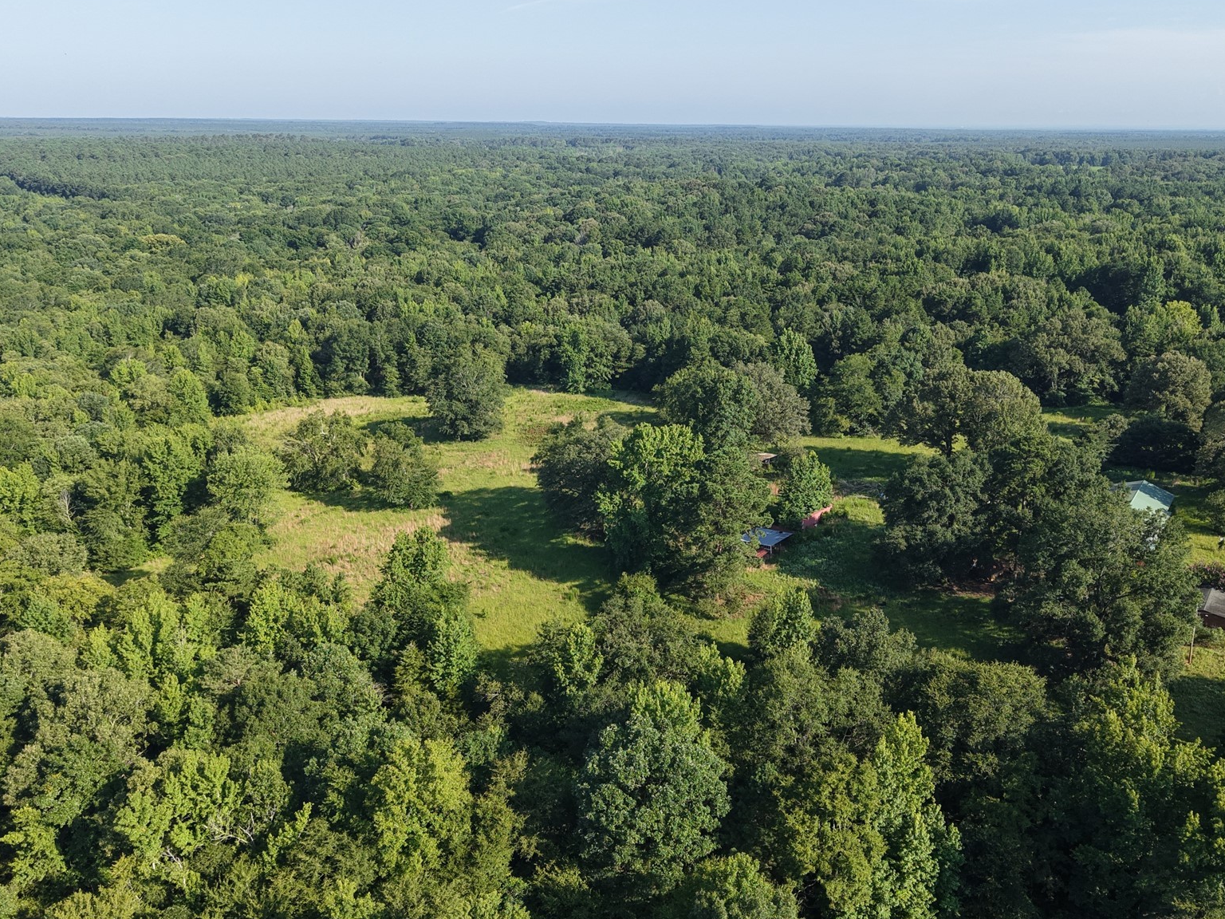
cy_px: 516
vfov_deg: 46.7
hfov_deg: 59.9
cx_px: 648
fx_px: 1062
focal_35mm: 30
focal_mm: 8.67
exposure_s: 1/2500
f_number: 1.8
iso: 210
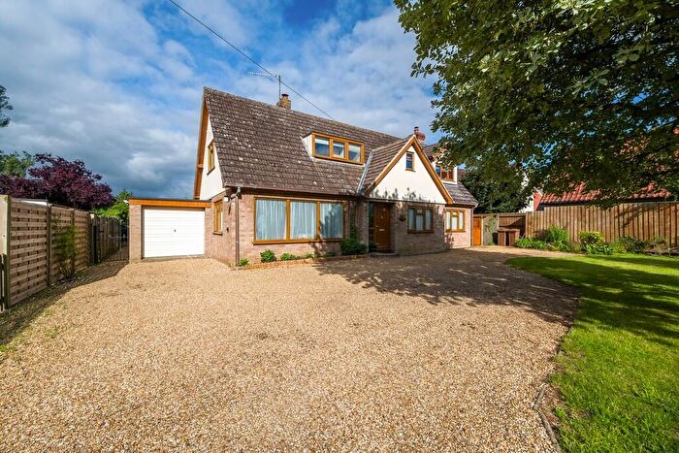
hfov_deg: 104.2
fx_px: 264
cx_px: 340
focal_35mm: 14
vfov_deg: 81.2
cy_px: 226
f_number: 9
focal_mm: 9.6
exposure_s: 1/320
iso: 160
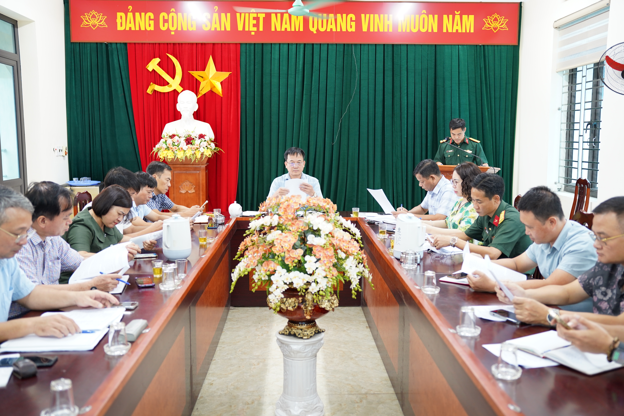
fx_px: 633
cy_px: 208
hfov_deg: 52.5
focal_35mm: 36
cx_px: 312
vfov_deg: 36.4
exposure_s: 1/40
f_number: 2.8
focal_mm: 36.5
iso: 800
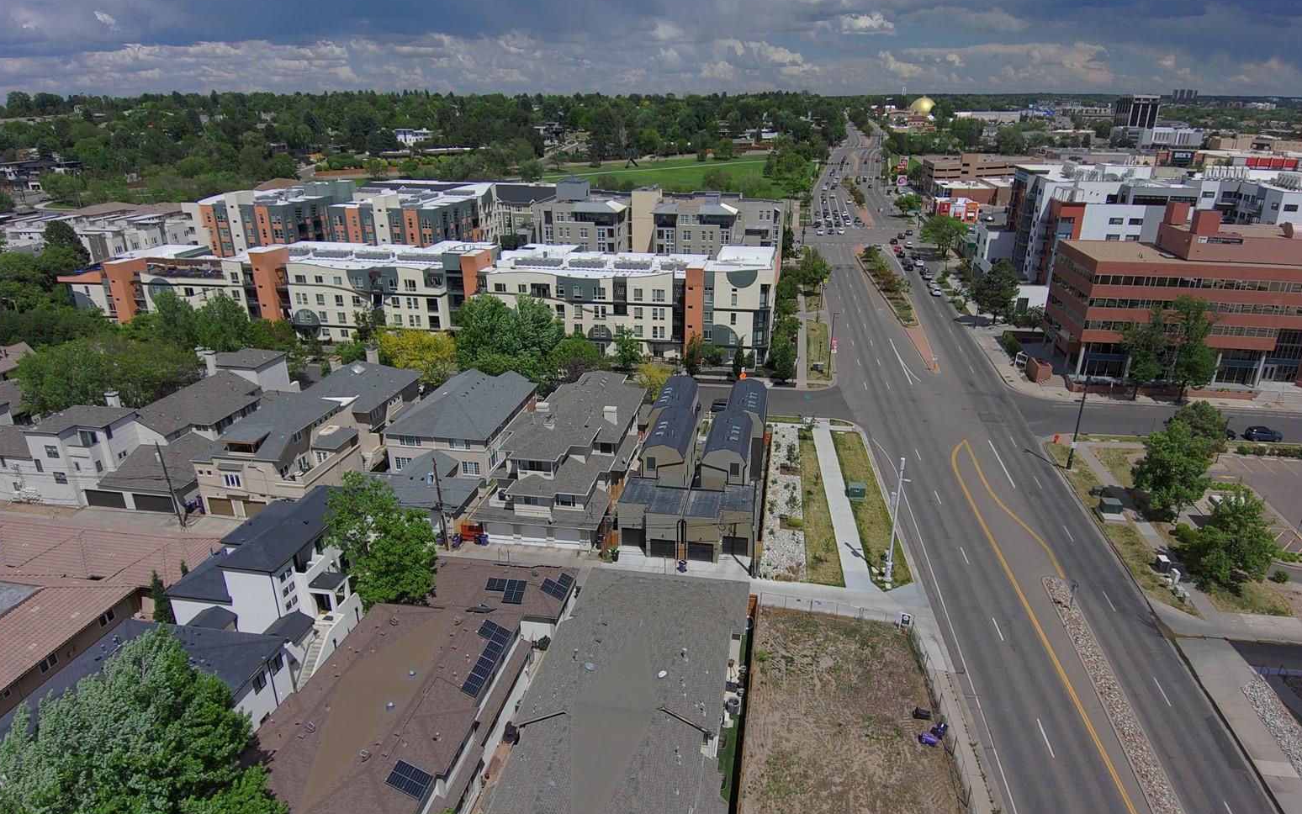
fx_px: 816
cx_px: 652
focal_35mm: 23
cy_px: 438
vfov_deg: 53.0
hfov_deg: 77.1
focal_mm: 3.7
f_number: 2.8
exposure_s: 1/143
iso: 100
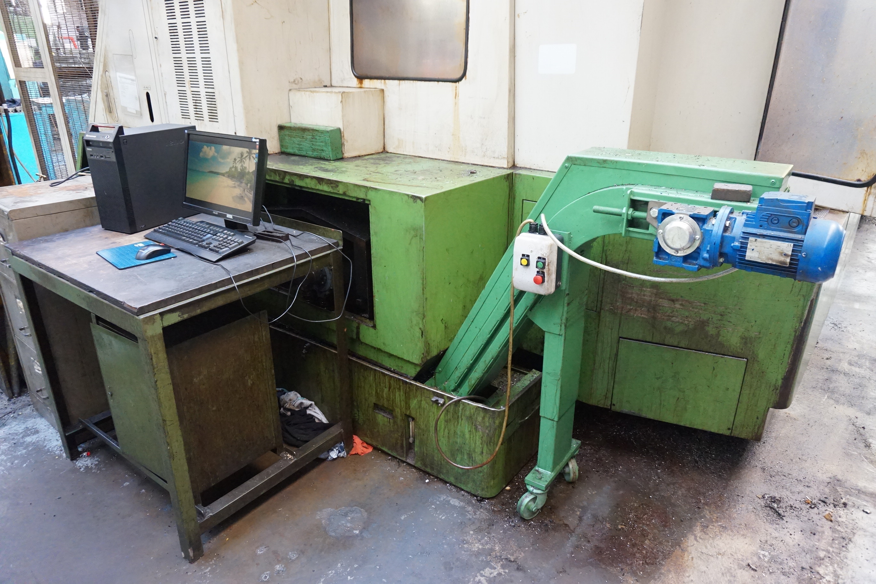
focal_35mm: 24
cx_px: 438
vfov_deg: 53.1
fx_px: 584
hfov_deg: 73.7
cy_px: 292
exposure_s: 1/60
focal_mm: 16
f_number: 3.5
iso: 3200
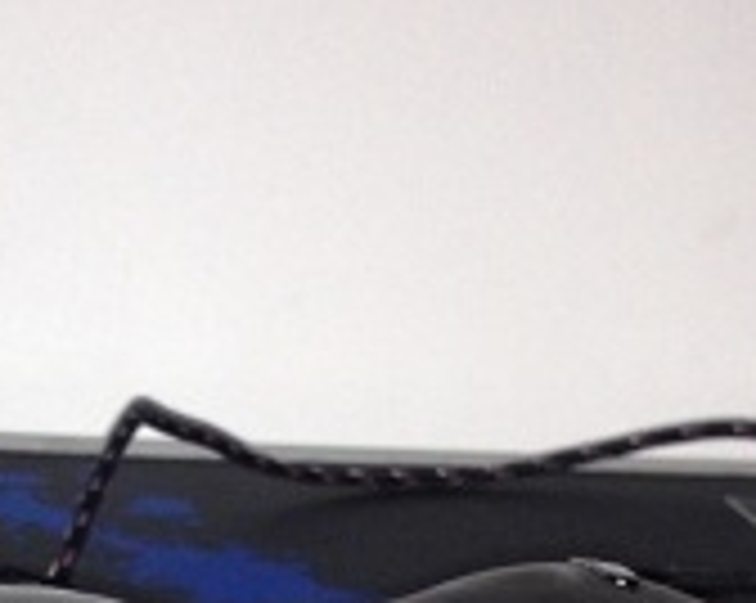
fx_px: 2972
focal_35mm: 133
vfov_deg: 10.9
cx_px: 34
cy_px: 1026
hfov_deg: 14.3
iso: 100
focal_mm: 4.28
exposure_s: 1/17
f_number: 2.4
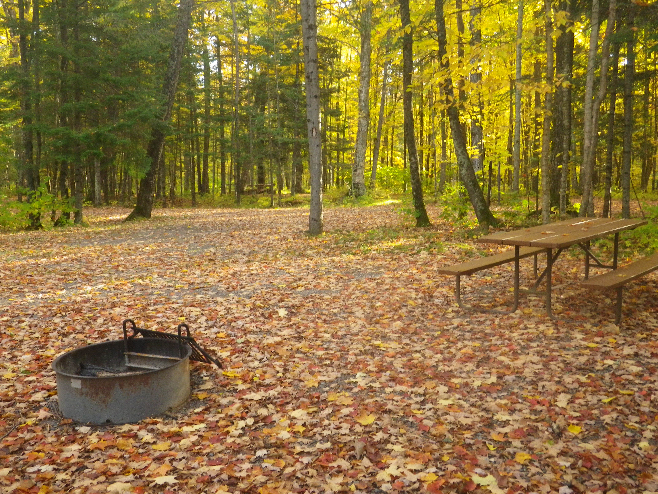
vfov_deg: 41.8
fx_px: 646
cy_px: 247
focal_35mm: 34
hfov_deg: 54.0
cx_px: 329
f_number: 3.8
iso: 250
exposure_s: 1/50
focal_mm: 6.1
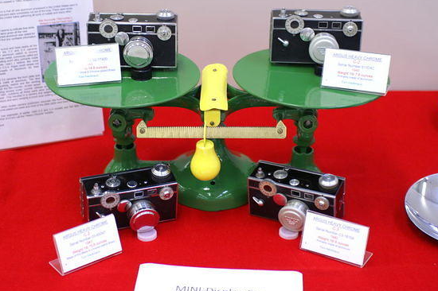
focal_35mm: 79
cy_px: 138
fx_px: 955
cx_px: 202
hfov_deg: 25.8
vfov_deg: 17.3
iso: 400
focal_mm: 45
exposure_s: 1/80
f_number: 2.8
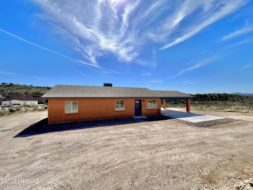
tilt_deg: +0.7
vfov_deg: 89.9
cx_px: 126
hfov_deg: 106.2
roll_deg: +0.4
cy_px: 95
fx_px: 95
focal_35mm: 13
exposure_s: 1/2597
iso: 32
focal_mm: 1.57
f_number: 1.8
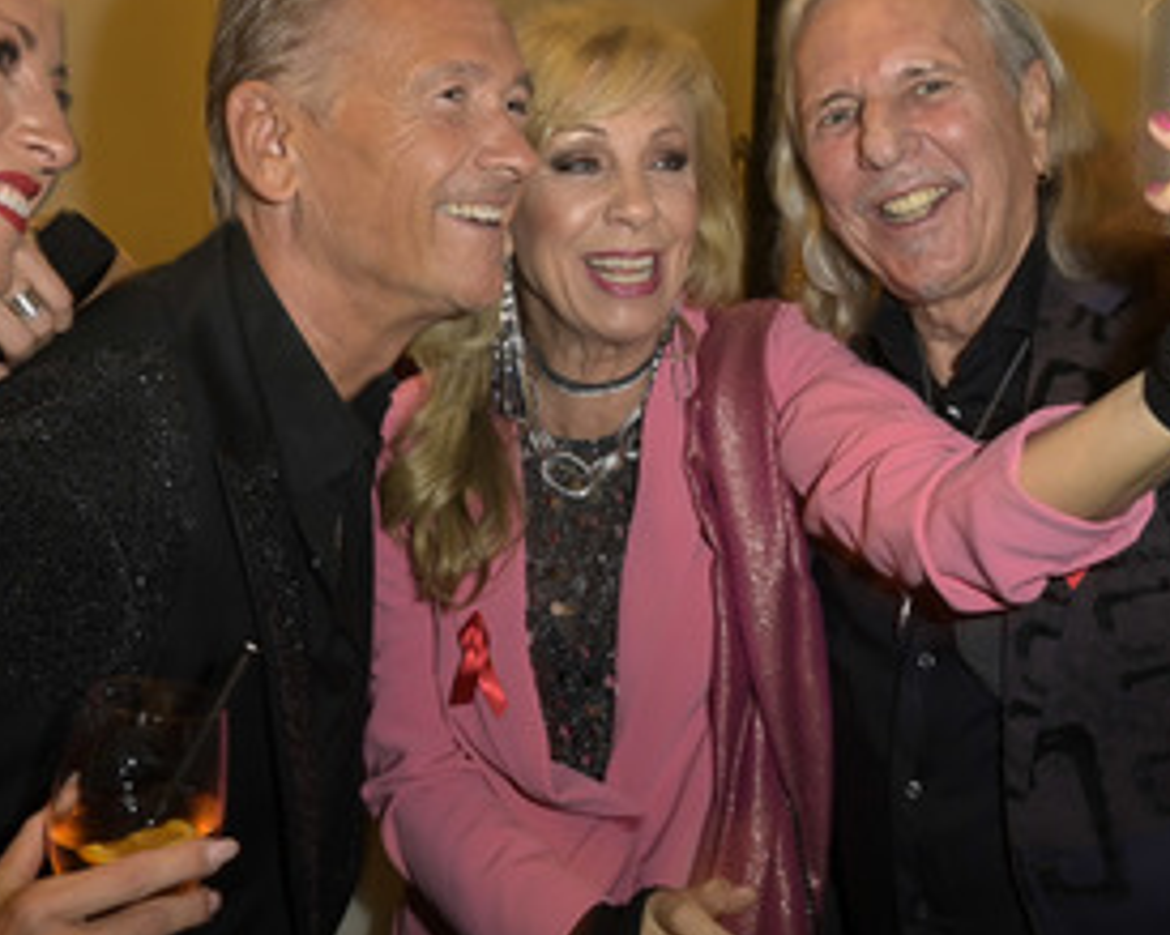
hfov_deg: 48.7
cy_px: 393
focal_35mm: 37
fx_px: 1281
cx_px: 455
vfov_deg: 40.0
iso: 1600
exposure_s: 1/30
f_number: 8
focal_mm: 24
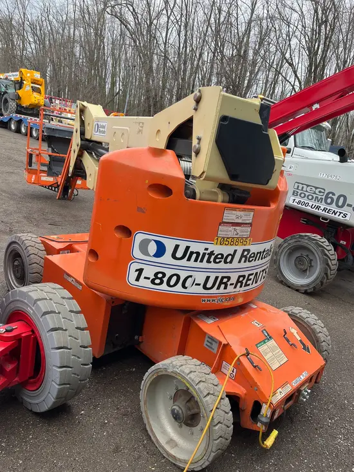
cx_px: 177
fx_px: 354
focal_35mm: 26
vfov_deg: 67.3
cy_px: 236
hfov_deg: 53.1
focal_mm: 5.1
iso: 40
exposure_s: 1/283
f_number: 1.6
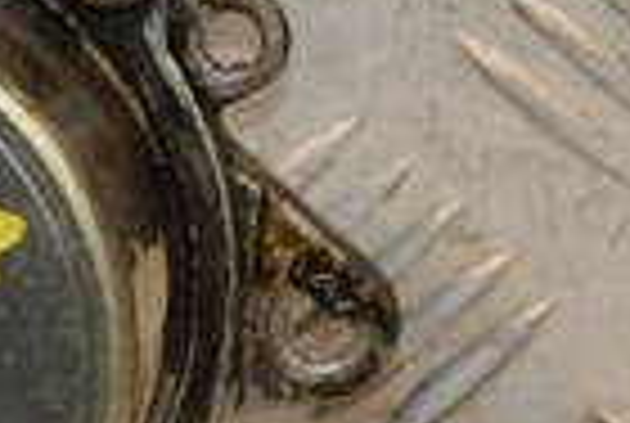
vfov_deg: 2.1
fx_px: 11805
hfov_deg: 3.0
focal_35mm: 673
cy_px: 117
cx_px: -279
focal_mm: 105
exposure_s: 1/160
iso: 800
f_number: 5.6
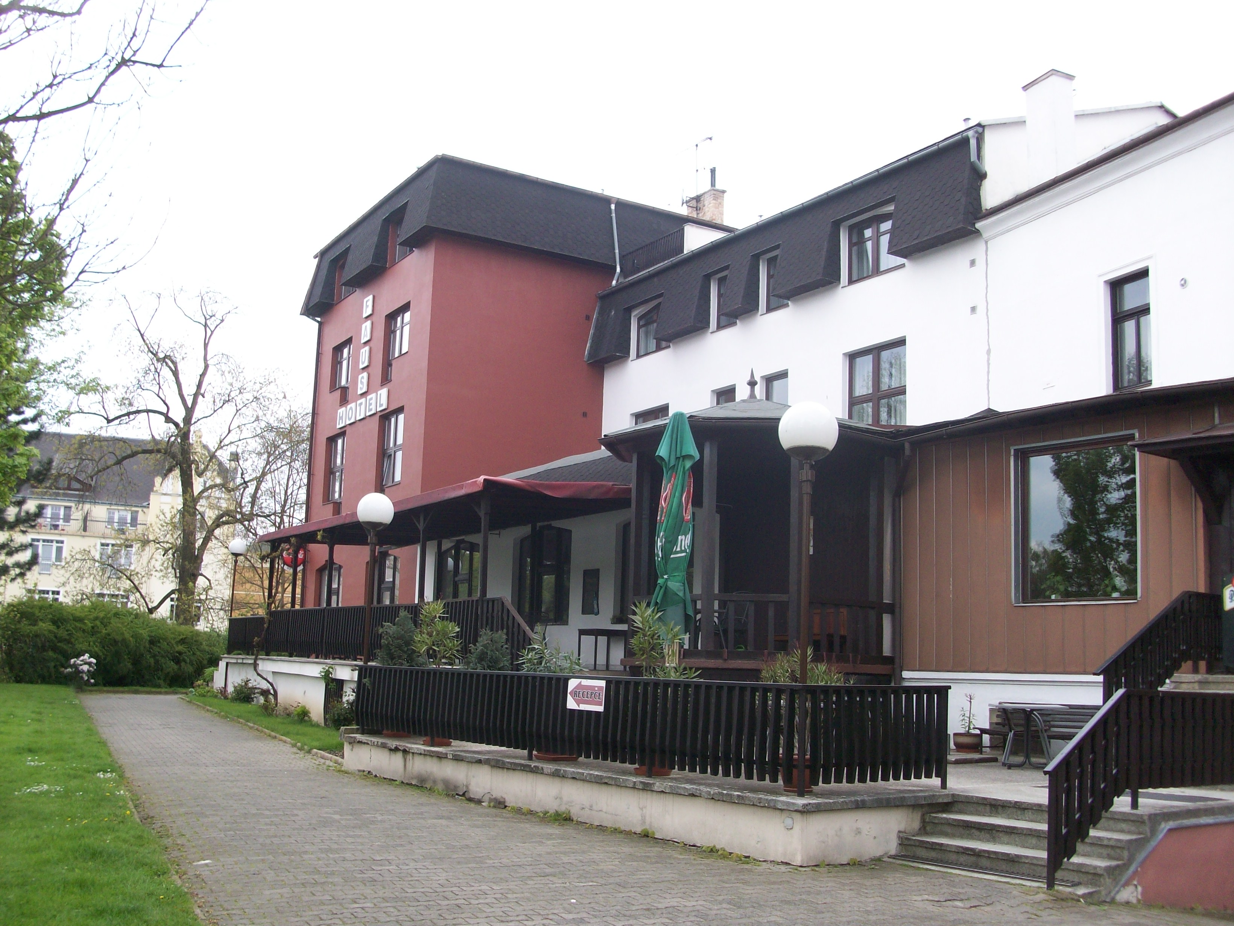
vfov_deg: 41.8
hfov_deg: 54.0
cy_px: 463
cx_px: 617
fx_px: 1212
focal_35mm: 34
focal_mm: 5.7
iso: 64
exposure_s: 1/236
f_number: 2.8
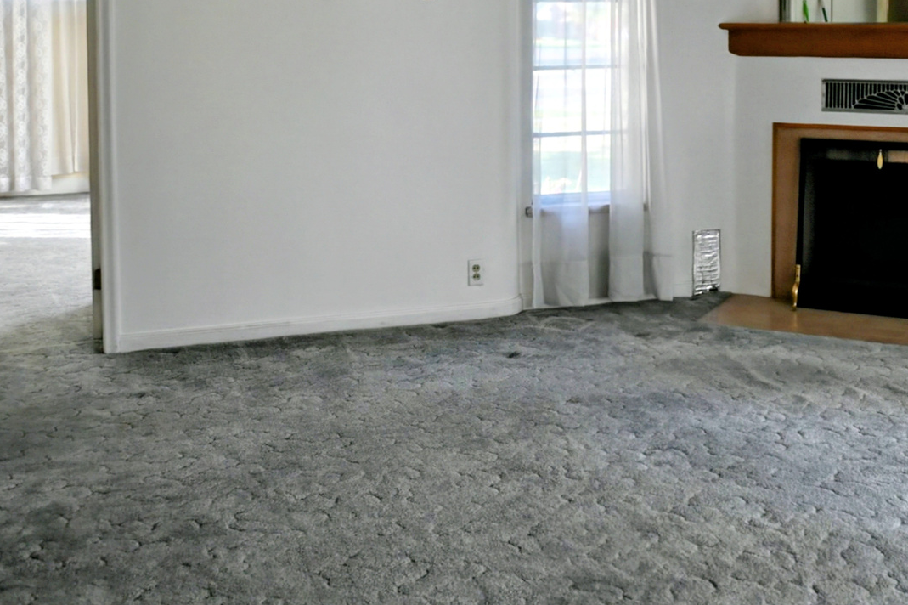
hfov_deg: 42.4
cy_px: 95
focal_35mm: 46
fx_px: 1160
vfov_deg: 28.4
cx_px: 567
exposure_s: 1/250
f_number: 4
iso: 400
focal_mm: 24
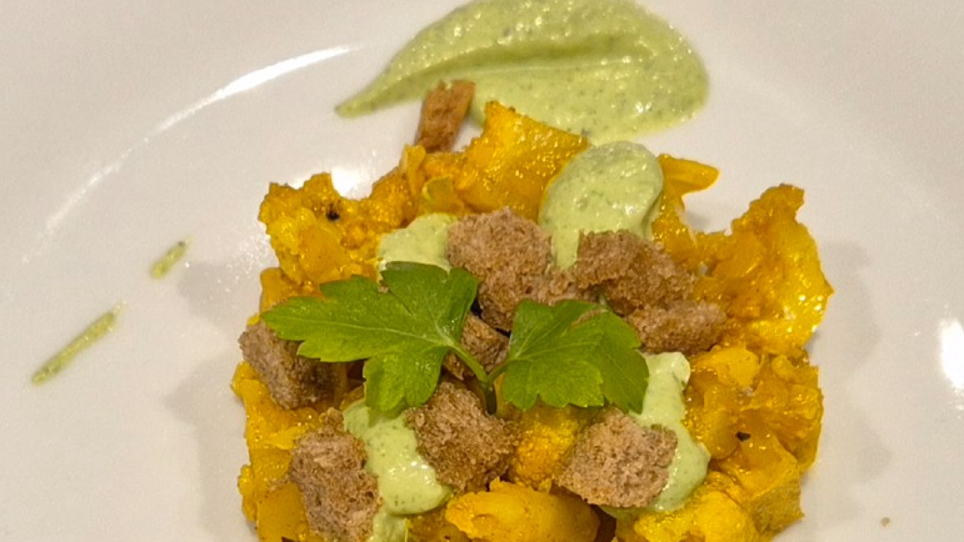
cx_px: 491
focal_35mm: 26
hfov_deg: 71.9
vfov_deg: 44.1
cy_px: 212
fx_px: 665
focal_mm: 5.4
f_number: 1.8
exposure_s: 1/100
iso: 250
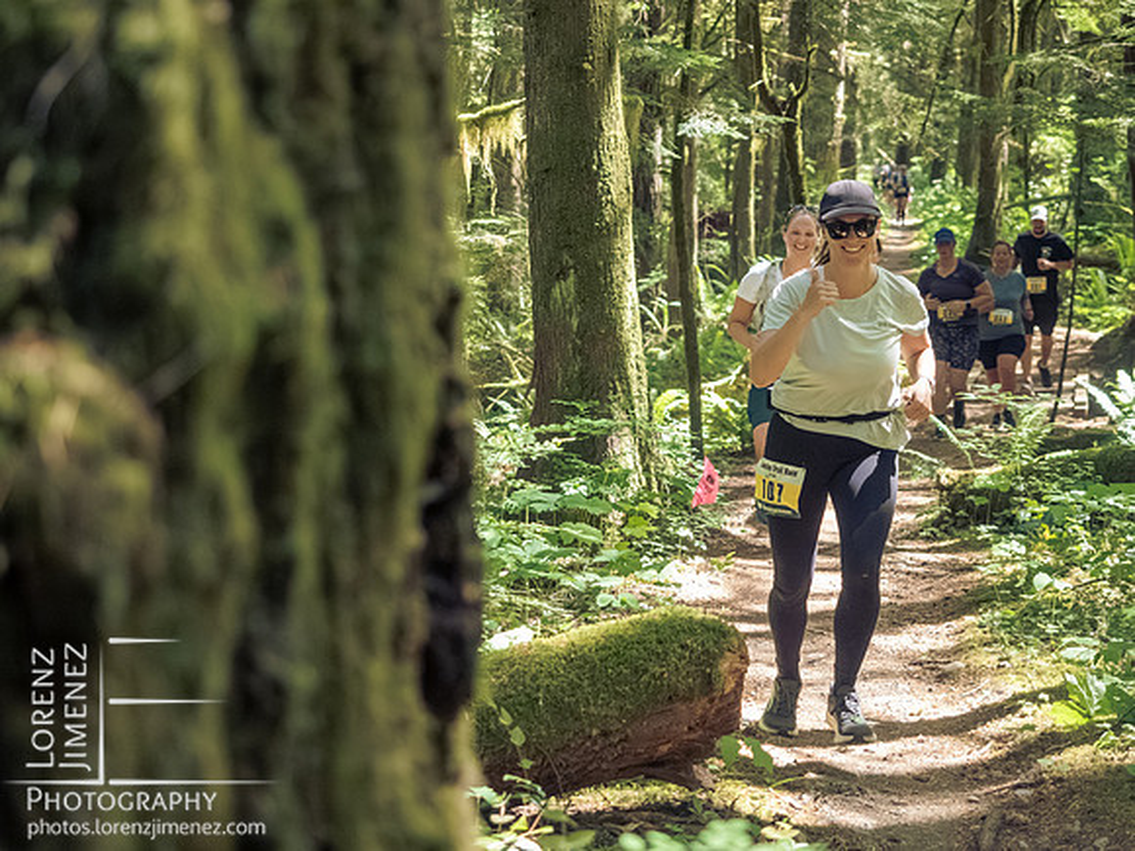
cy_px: 426
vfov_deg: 17.6
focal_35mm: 84
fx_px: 2744
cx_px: 568
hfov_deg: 23.4
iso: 5000
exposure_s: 1/1000
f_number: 2.8
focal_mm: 40
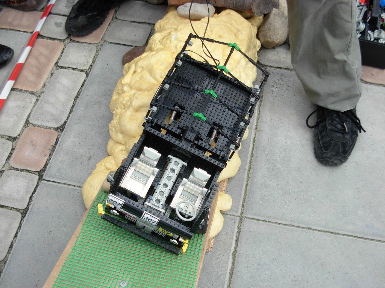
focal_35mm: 45
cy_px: 144
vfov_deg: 32.2
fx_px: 500
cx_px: 192
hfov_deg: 42.1
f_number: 3.1
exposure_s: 1/362
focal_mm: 7.5
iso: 79
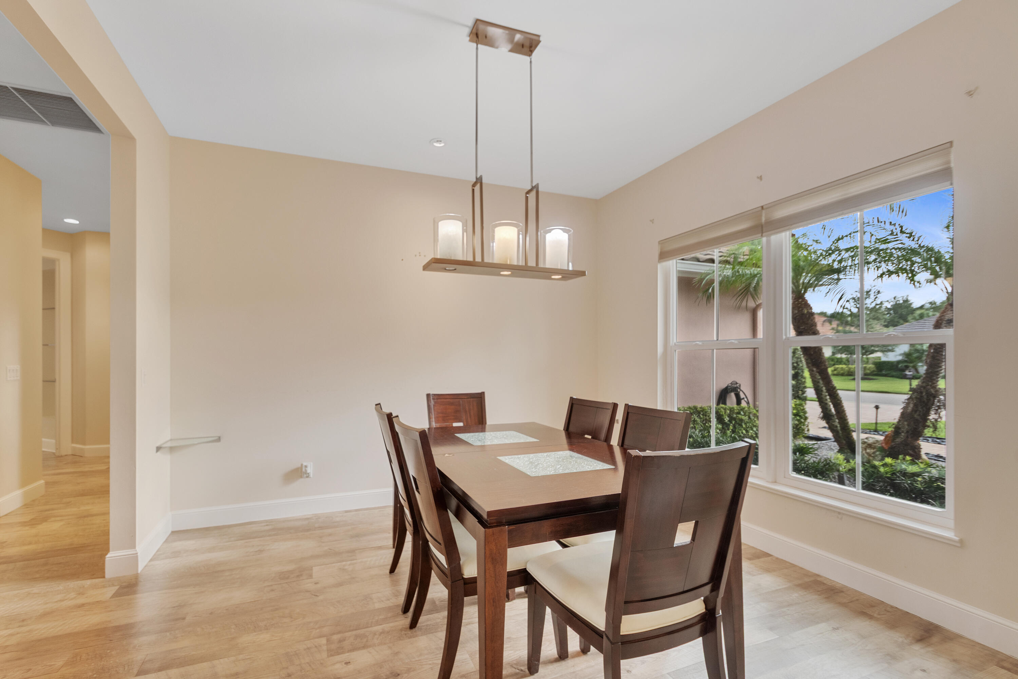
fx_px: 424
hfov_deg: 100.4
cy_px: 340
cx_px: 509
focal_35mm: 15
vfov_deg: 77.3
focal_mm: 10
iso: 320
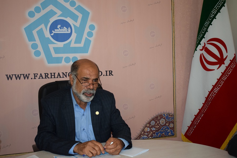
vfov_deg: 28.1
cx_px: 118
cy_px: 79
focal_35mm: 48
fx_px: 316
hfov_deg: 41.1
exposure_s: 1/60
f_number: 4.5
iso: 1250
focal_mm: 32
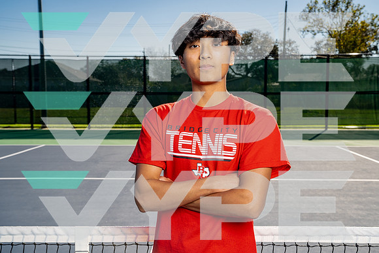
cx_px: 190
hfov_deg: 42.7
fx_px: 485
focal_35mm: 46
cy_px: 126
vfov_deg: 29.2
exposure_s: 1/250
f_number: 8
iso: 100
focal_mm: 46
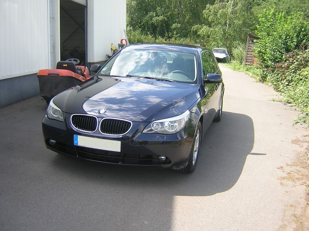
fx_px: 321
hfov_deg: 51.4
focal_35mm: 36
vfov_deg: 39.7
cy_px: 116
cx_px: 154
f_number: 2.6
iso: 100
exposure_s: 1/401
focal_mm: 4.7
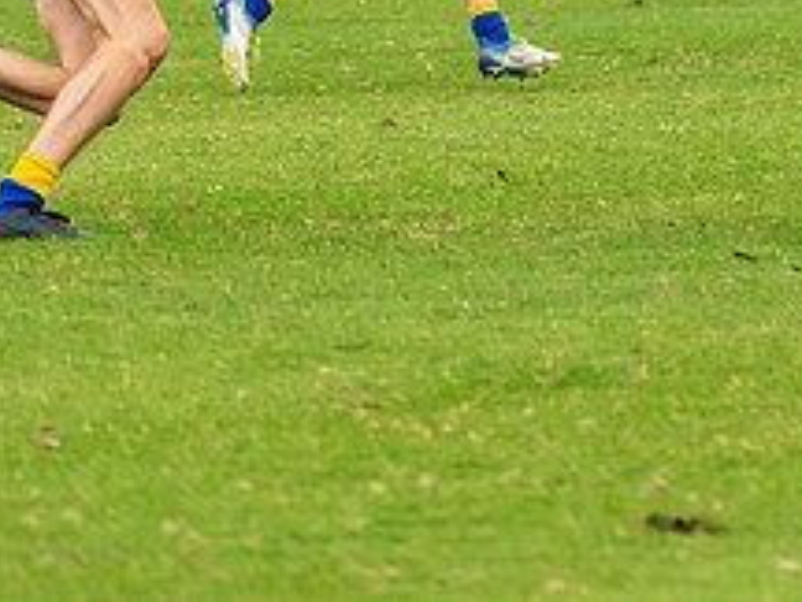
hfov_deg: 2.9
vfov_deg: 2.1
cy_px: -207
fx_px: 16056
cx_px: 525
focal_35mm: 693
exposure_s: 1/1250
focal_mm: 180
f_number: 6.3
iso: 1000
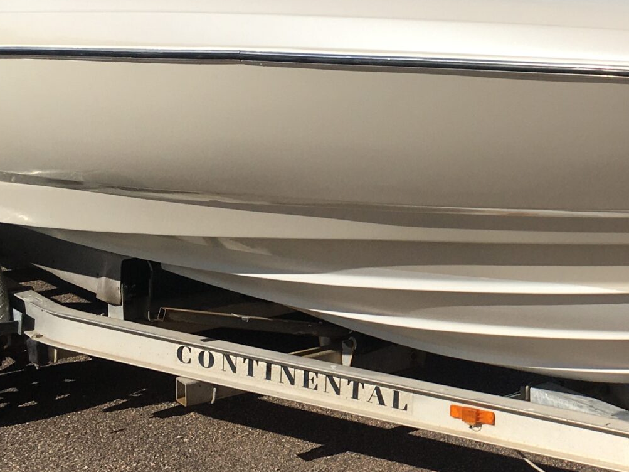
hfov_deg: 25.5
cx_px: 563
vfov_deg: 19.4
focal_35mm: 74
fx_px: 1344
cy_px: 11
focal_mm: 4.15
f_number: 2.2
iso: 25
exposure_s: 1/3663
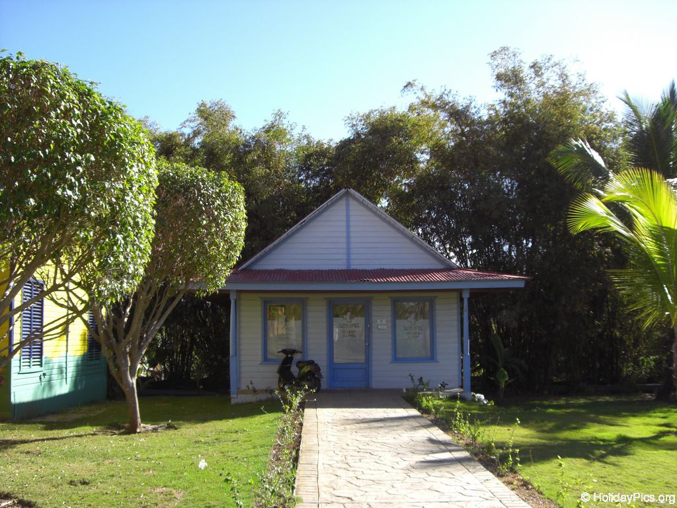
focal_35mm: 38
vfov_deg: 37.7
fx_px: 743
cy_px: 254
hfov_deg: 49.0
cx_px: 338
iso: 64
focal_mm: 6.2
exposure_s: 1/500
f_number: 2.7
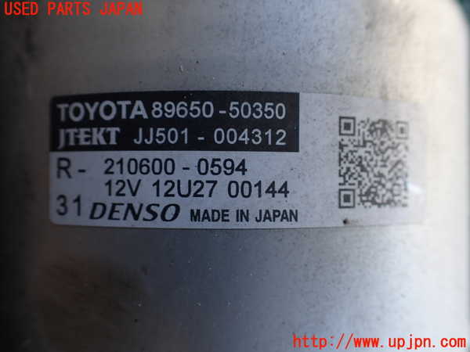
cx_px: 235
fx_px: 407
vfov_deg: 46.8
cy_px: 176
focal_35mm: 30
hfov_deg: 60.0
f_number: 2.3
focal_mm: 5.4
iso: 160
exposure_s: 1/125
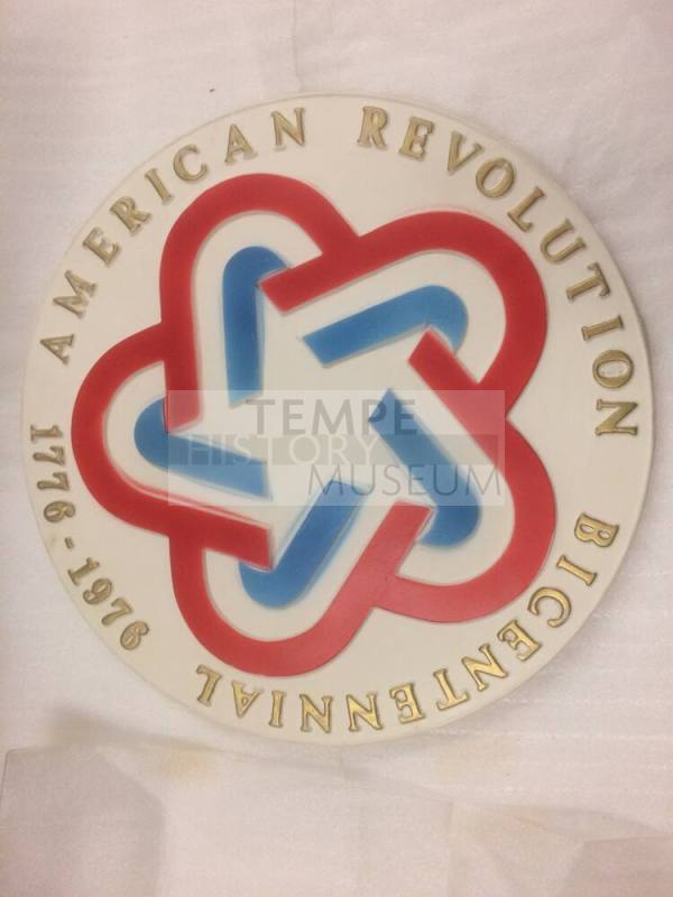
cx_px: 336
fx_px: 752
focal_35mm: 29
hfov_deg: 48.2
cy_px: 448
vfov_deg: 61.7
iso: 64
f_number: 2.2
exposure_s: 1/30
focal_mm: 4.15
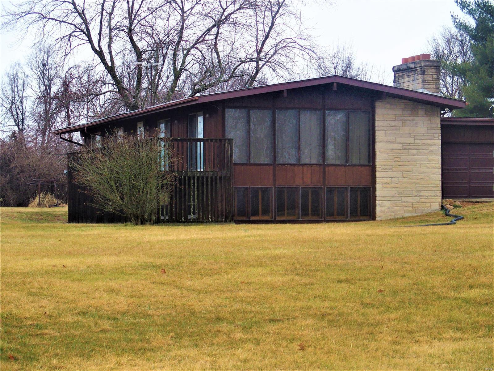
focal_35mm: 112
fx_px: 1598
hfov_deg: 17.6
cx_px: 247
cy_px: 186
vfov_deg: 13.2
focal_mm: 24
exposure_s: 1/100
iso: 200
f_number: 2.8
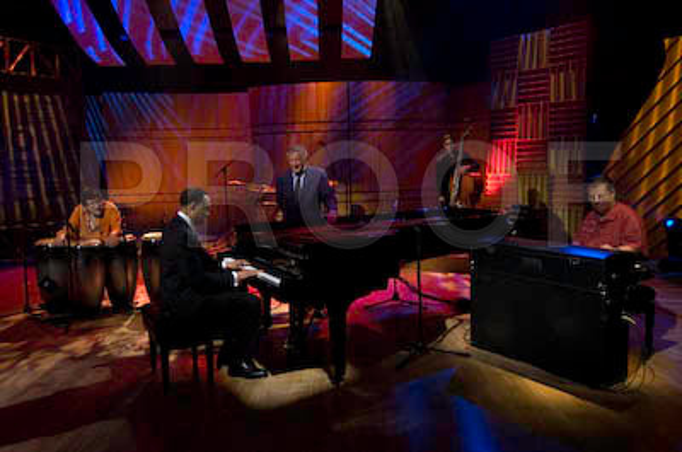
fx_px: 539
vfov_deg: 45.5
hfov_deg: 64.7
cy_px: 226
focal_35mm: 28
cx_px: 341
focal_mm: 19
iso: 640
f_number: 4
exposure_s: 1/60
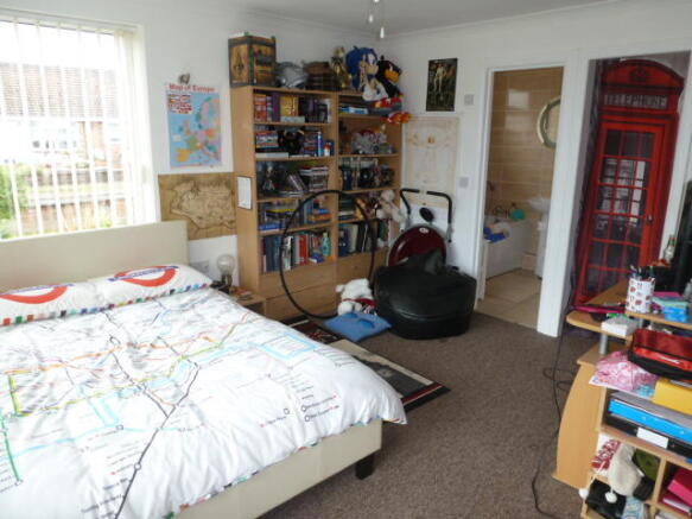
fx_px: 480
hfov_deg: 71.6
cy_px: 260
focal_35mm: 24
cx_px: 346
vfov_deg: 56.8
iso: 125
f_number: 3.3
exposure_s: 1/60
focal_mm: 4.3
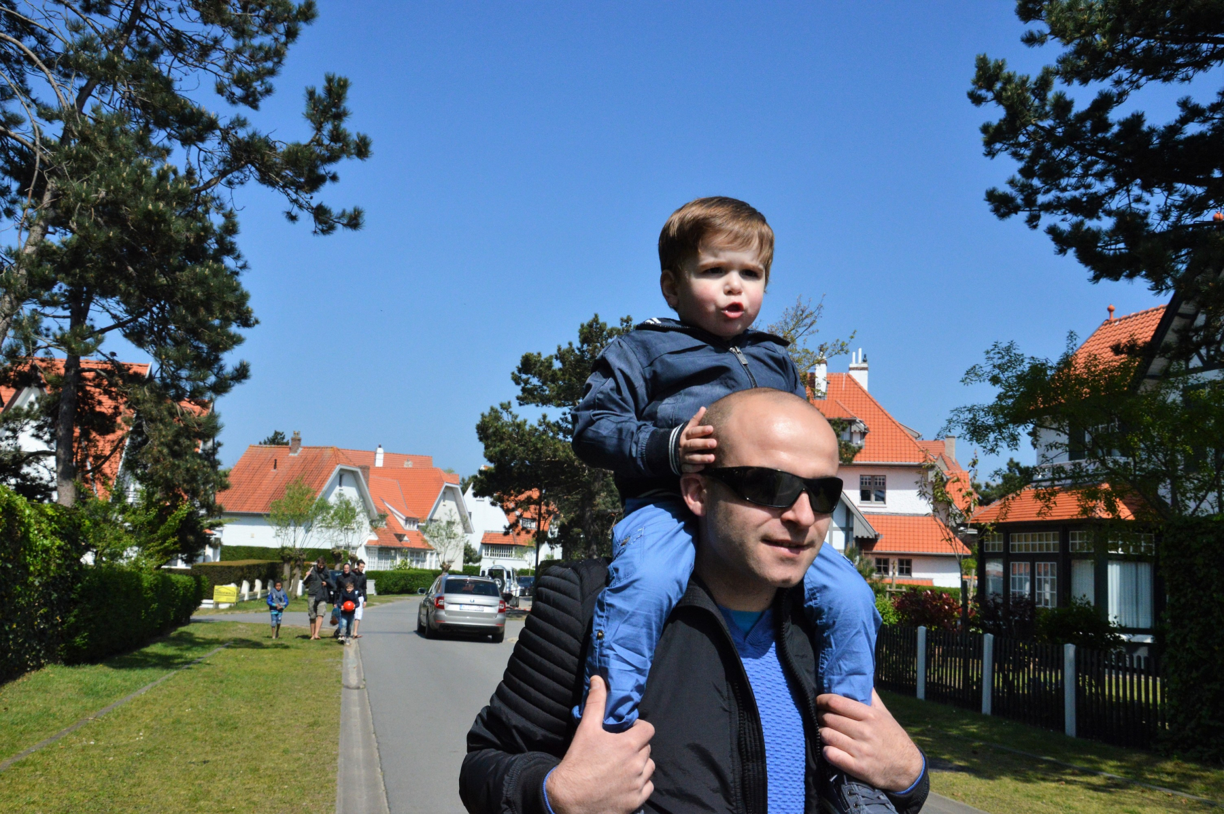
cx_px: 612
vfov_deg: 39.9
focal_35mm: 33
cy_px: 407
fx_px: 1121
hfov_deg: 57.3
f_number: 9
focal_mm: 22
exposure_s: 1/4000
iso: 800
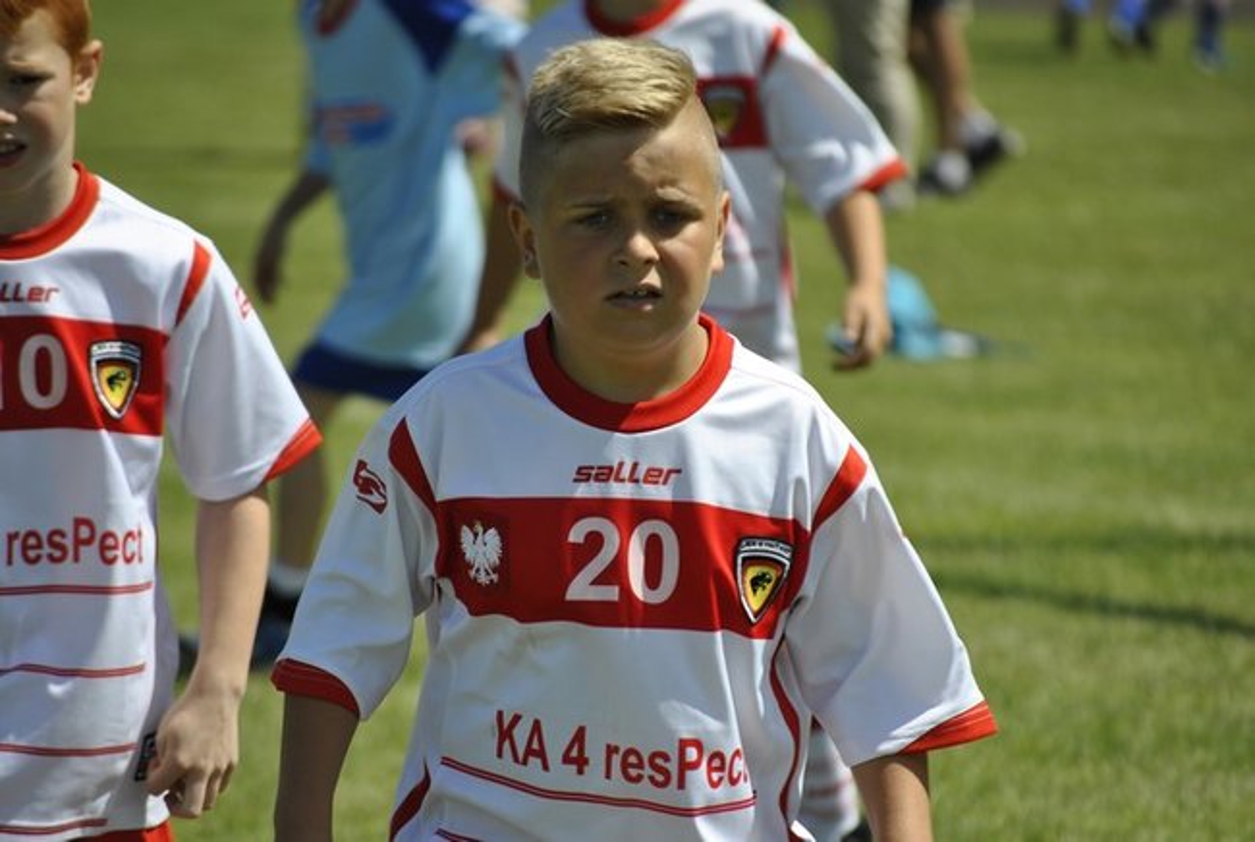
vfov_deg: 4.6
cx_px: 628
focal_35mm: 300
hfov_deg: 6.9
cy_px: 421
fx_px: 10477
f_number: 5.6
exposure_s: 1/1000
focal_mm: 200
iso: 200
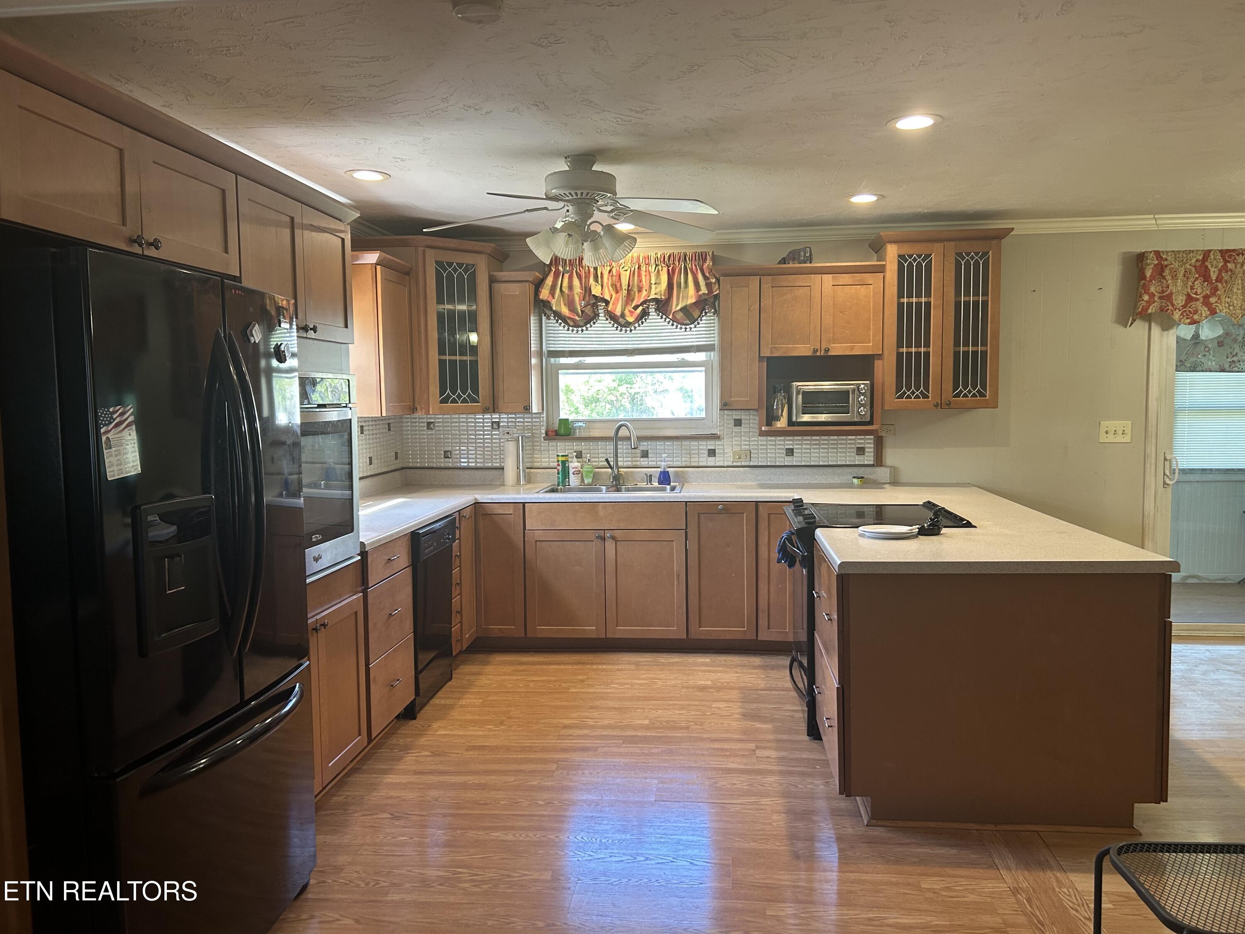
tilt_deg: -4.3
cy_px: 467
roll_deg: +0.6
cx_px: 622
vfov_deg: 53.1
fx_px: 935
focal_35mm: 26
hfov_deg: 67.3
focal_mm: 5.7
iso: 125
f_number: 1.5
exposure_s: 1/60
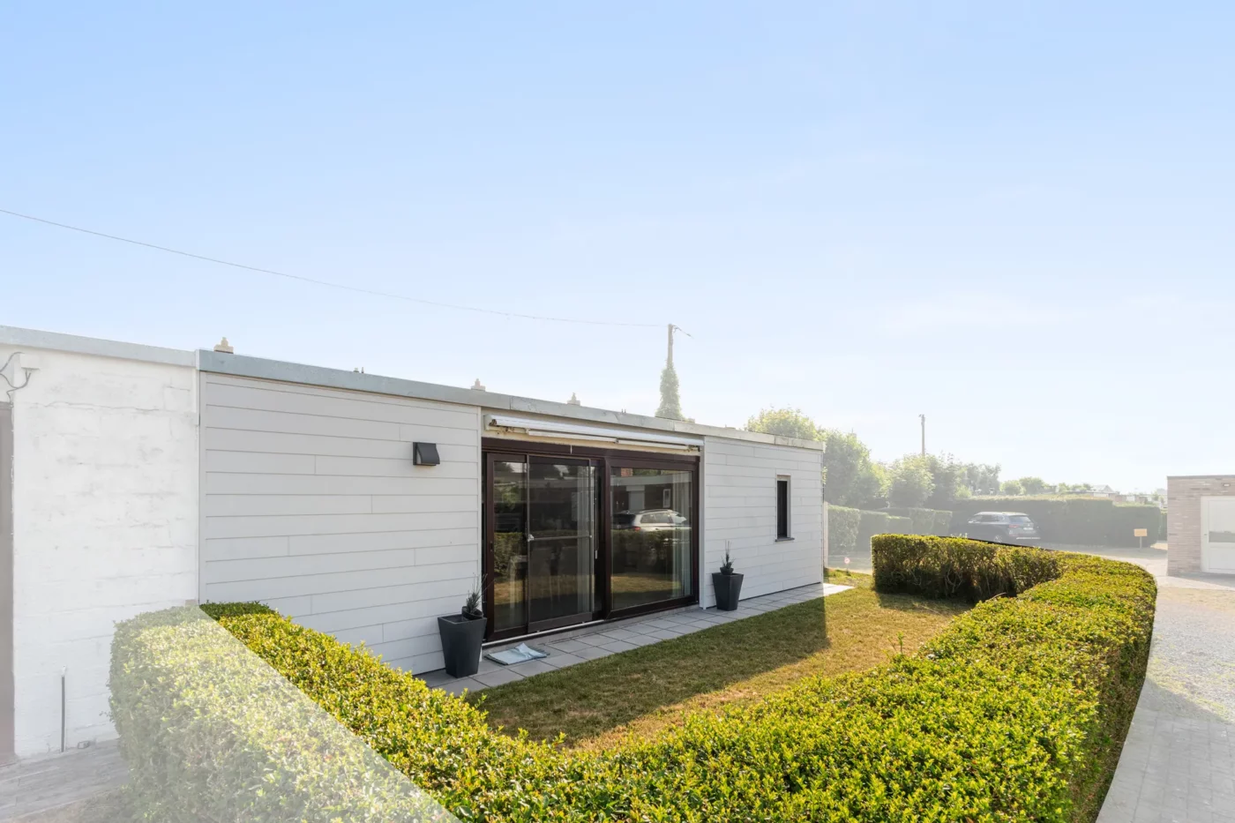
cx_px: 618
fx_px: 549
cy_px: 412
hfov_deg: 96.7
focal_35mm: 16
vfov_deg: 73.7
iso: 200
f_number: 11
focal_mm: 16
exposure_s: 1/125
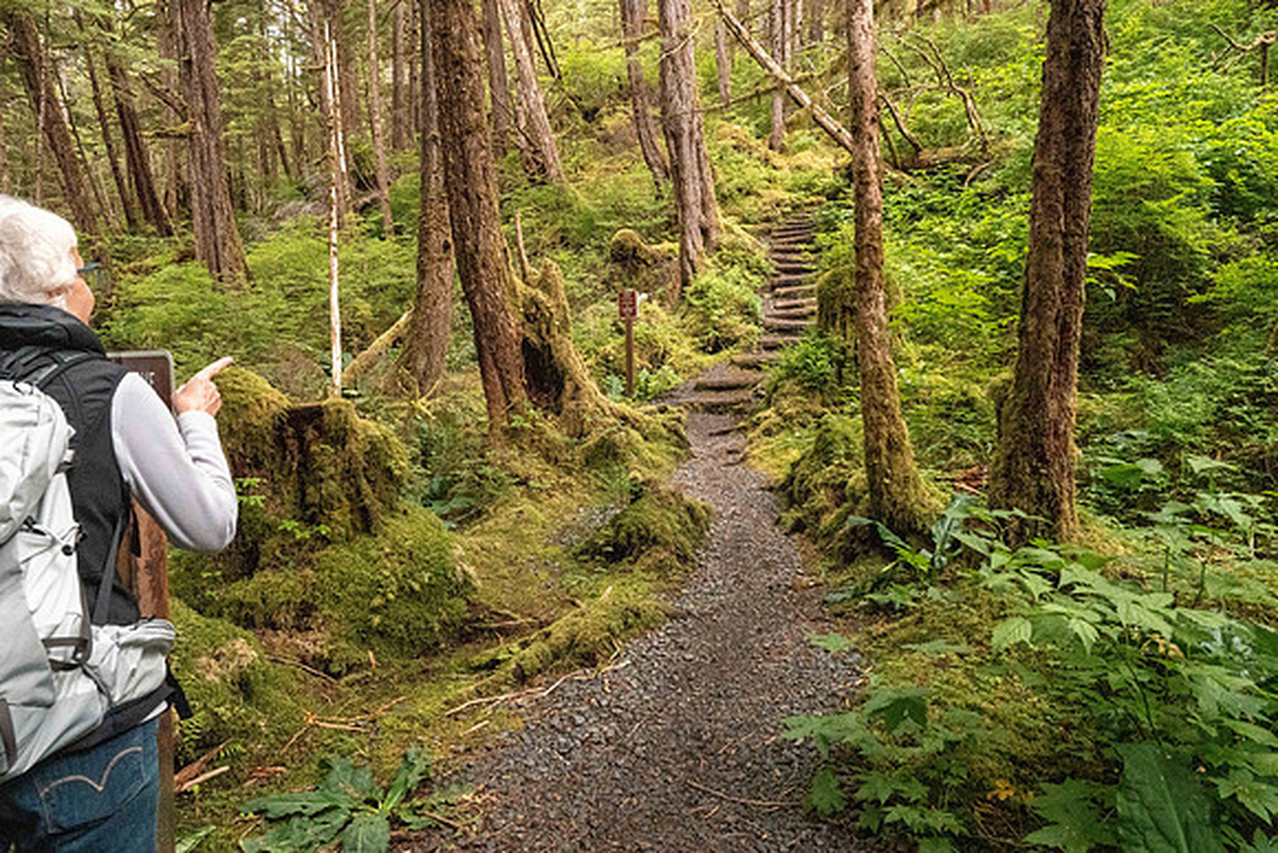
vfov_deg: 53.2
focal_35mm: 24
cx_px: 639
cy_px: 426
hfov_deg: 73.7
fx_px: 852
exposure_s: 1/640
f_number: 9
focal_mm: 24
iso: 20000
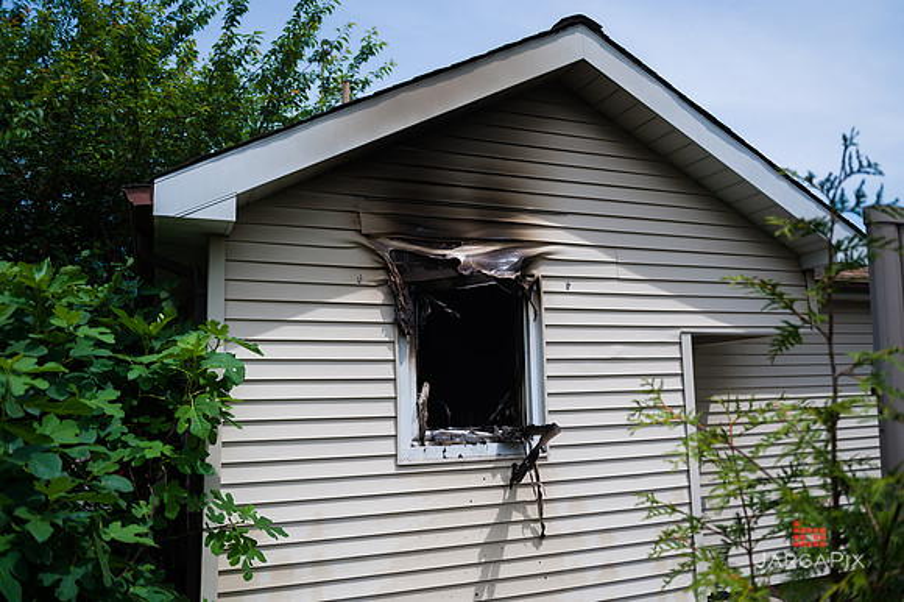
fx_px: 728
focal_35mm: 29
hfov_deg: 63.7
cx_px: 452
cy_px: 301
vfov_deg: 44.9
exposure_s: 1/5000
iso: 200
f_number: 3.2
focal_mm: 29
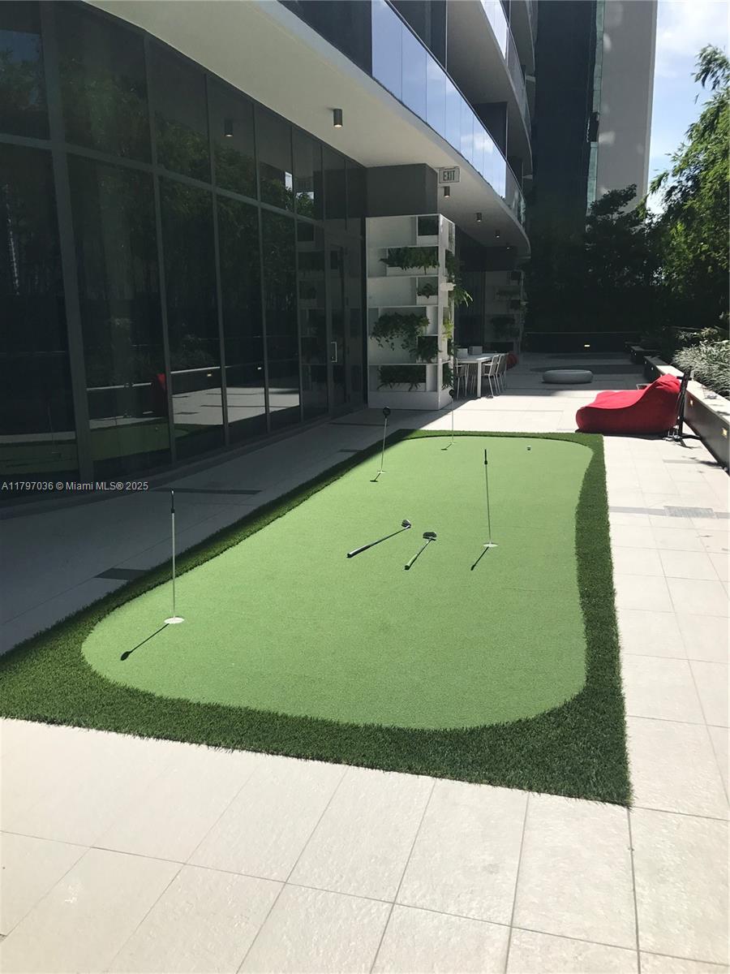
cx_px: 365
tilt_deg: -10.8
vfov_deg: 63.4
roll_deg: +1.2
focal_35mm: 28
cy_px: 487
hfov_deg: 49.7
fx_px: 787
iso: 20
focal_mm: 3.99
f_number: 1.8
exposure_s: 1/3425
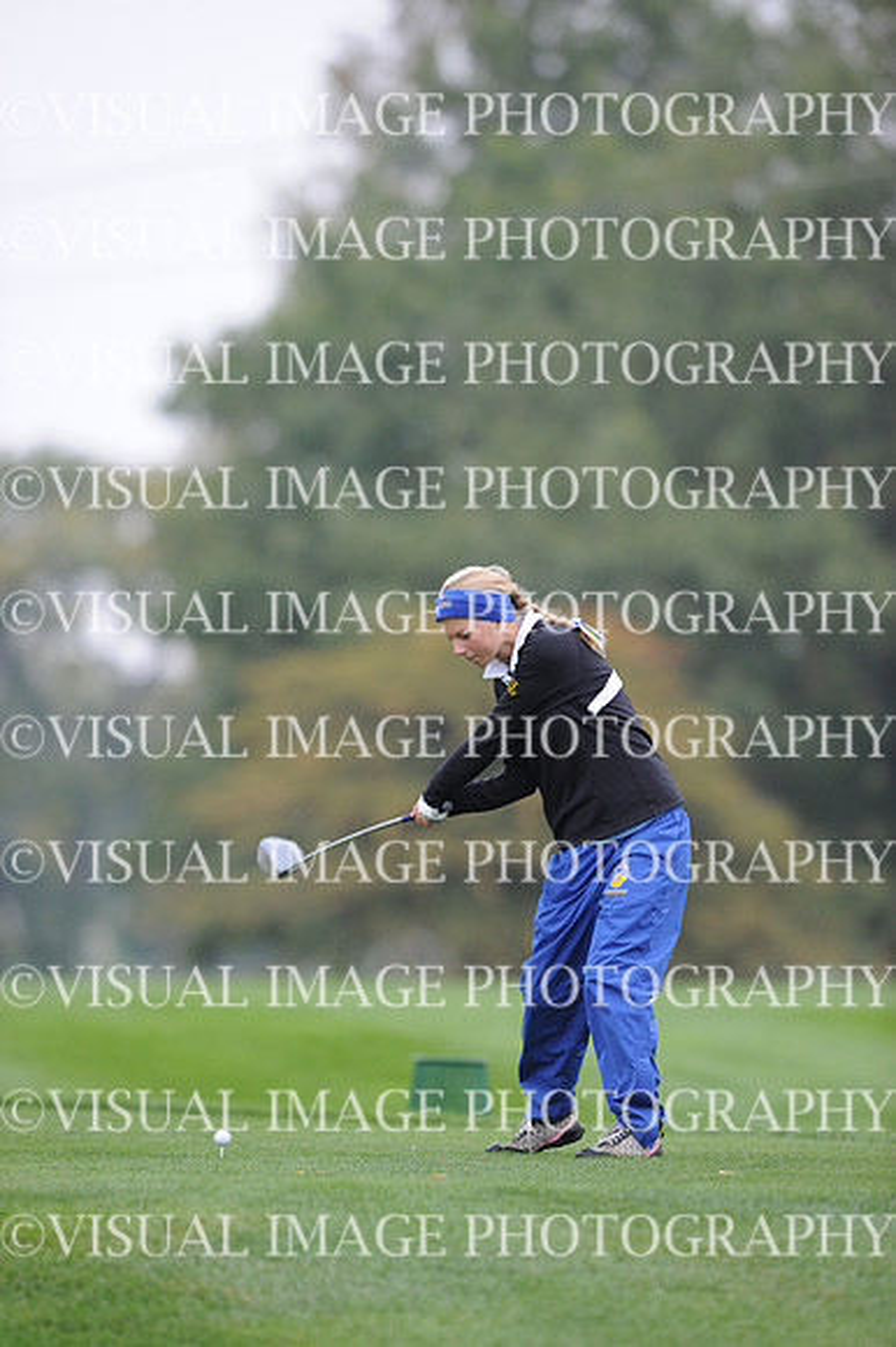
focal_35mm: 400
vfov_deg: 5.2
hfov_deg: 3.4
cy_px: 674
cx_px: 448
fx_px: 14950
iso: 1600
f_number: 4
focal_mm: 400
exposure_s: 1/2000
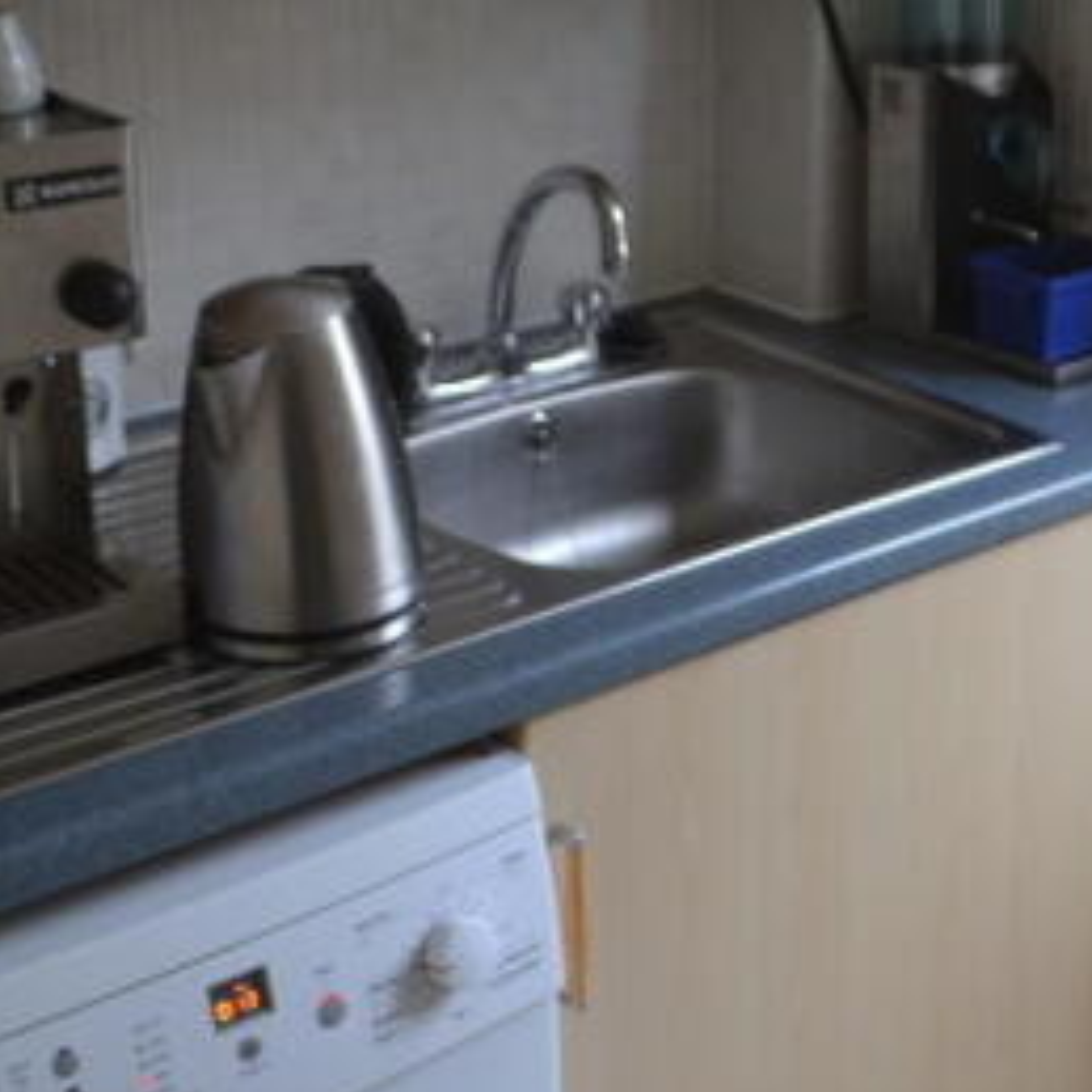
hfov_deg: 29.1
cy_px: 310
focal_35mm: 58
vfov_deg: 29.2
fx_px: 2070
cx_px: 833
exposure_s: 1/60
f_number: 4
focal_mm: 18
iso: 400
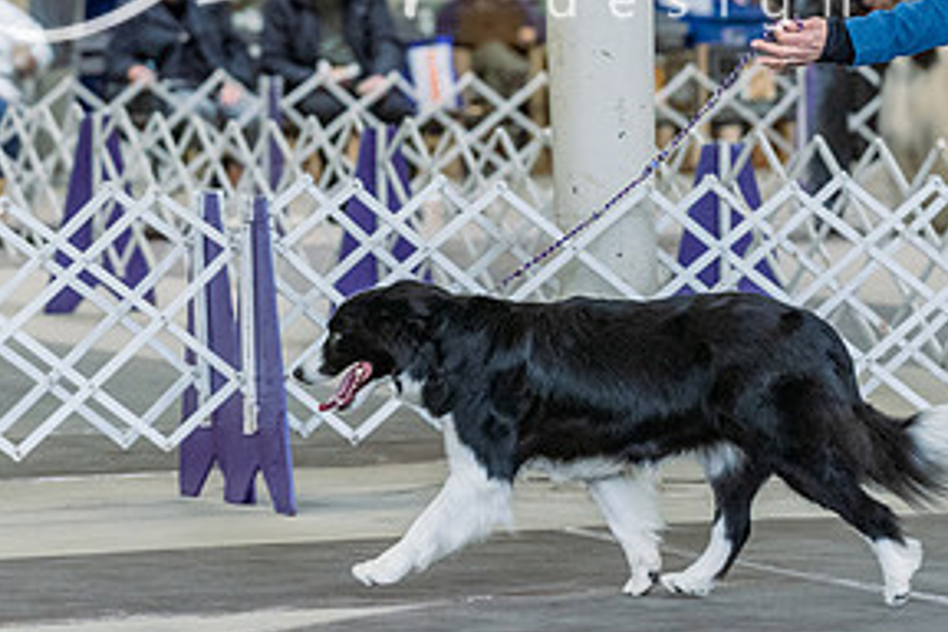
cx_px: 441
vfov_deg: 5.4
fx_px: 6635
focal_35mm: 252
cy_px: 100
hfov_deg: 8.2
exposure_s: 1/400
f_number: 4
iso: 6400
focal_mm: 125
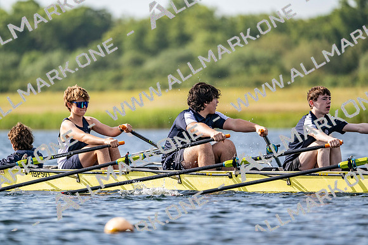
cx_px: 184
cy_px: 122
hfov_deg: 5.2
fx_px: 4090
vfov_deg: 3.4
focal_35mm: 400
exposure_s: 1/2500
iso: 450
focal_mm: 400
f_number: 4.5
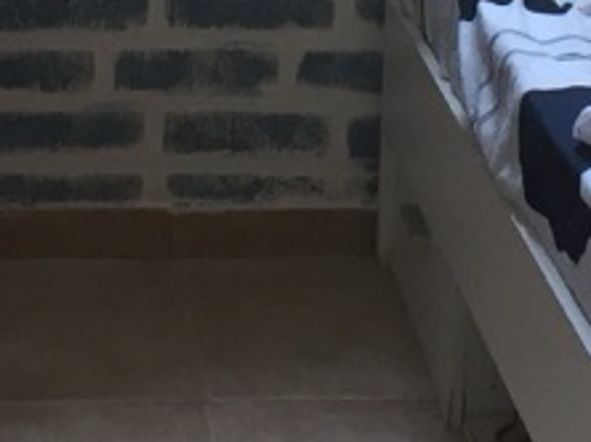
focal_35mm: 183
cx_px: 282
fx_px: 3121
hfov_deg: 10.8
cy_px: -620
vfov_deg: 7.6
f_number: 2.2
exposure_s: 1/33
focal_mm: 4.15
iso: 100
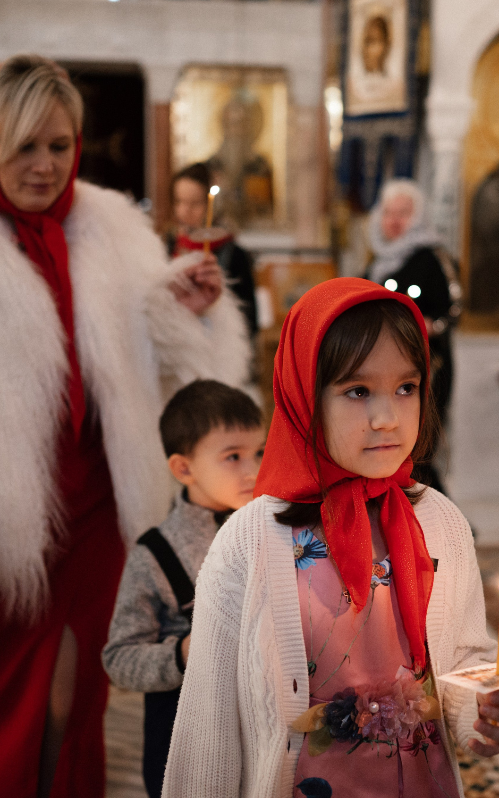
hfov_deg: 23.9
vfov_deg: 37.5
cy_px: 398
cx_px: 314
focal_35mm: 54
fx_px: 1175
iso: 1250
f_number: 1.8
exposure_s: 1/250
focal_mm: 35
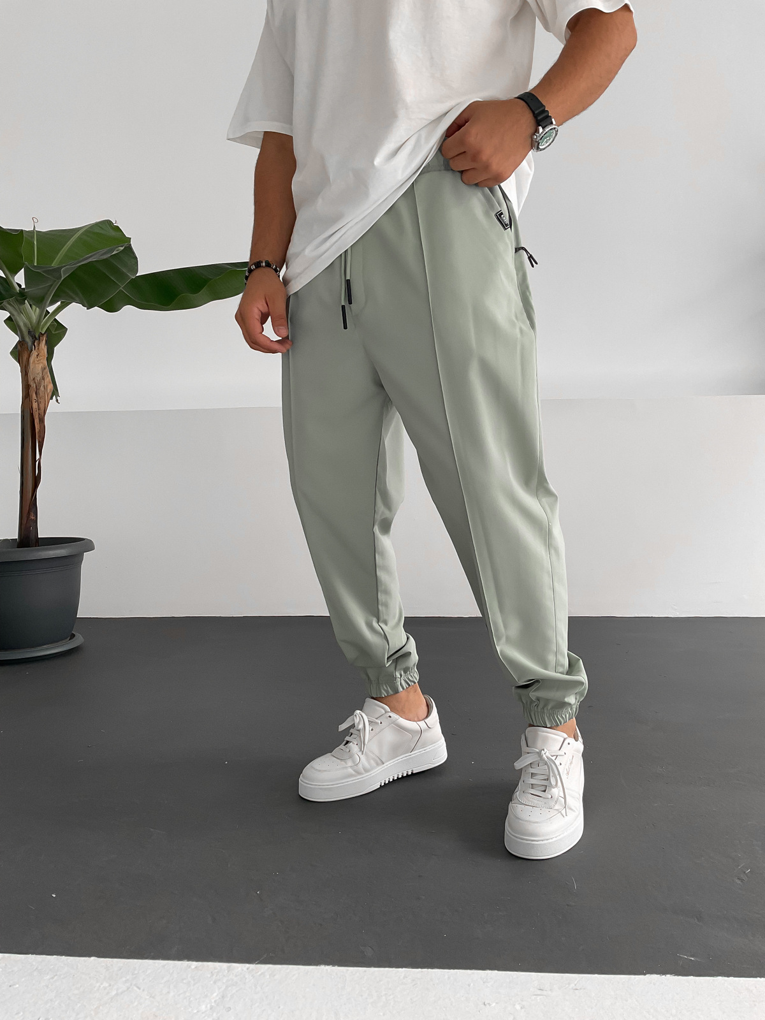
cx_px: 382
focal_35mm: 29
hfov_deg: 48.2
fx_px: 855
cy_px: 510
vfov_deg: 61.7
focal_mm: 3
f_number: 1.8
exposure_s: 1/120
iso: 50
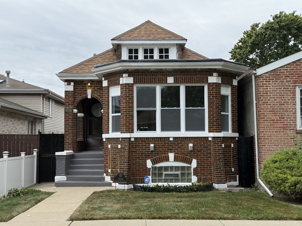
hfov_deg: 39.7
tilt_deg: +3.3
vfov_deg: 30.3
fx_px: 419
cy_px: 113
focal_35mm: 48
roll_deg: +0.6
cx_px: 151
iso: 64
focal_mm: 6.76
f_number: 1.78
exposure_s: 1/2088
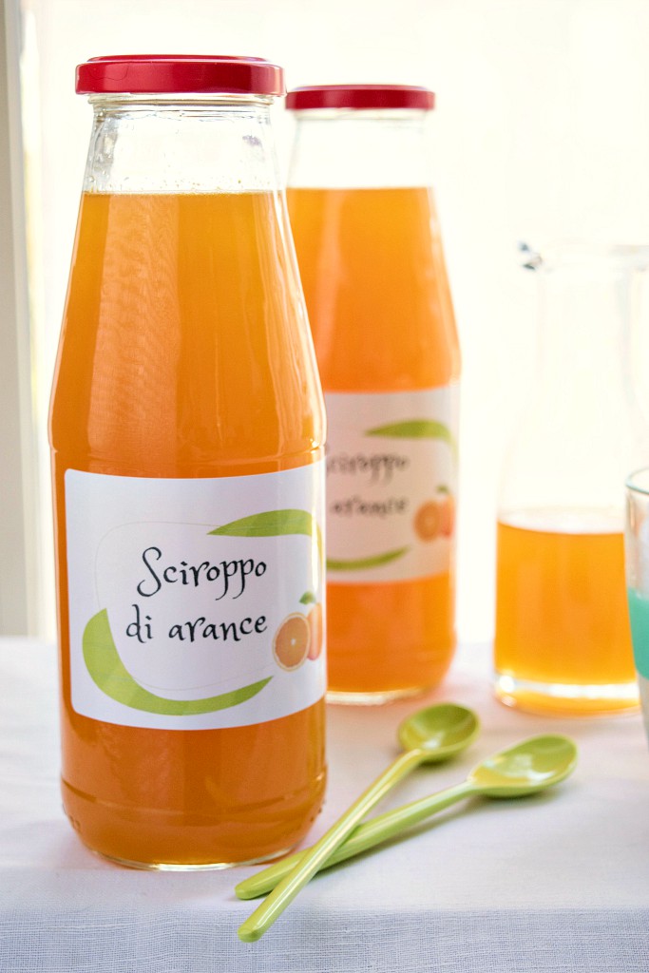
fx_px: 1703
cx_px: 324
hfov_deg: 21.6
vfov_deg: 31.9
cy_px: 486
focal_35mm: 63
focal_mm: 42
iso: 100
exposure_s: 1/125
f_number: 5
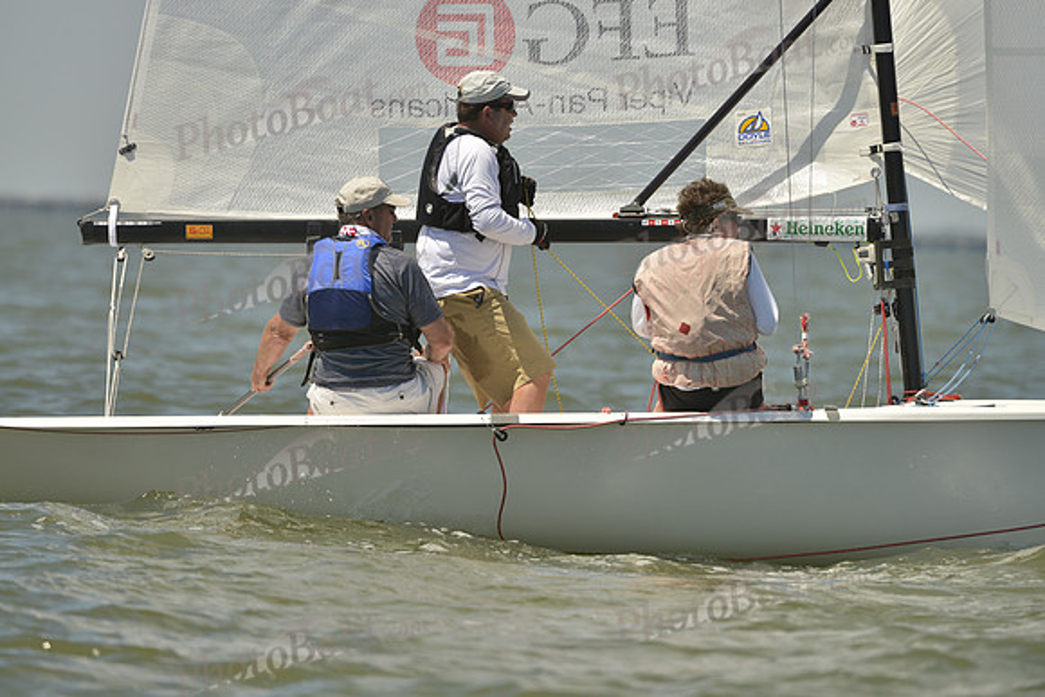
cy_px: 348
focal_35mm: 400
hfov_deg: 5.2
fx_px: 11613
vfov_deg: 3.4
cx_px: 522
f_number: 5.6
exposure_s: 1/1250
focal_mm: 400
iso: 200
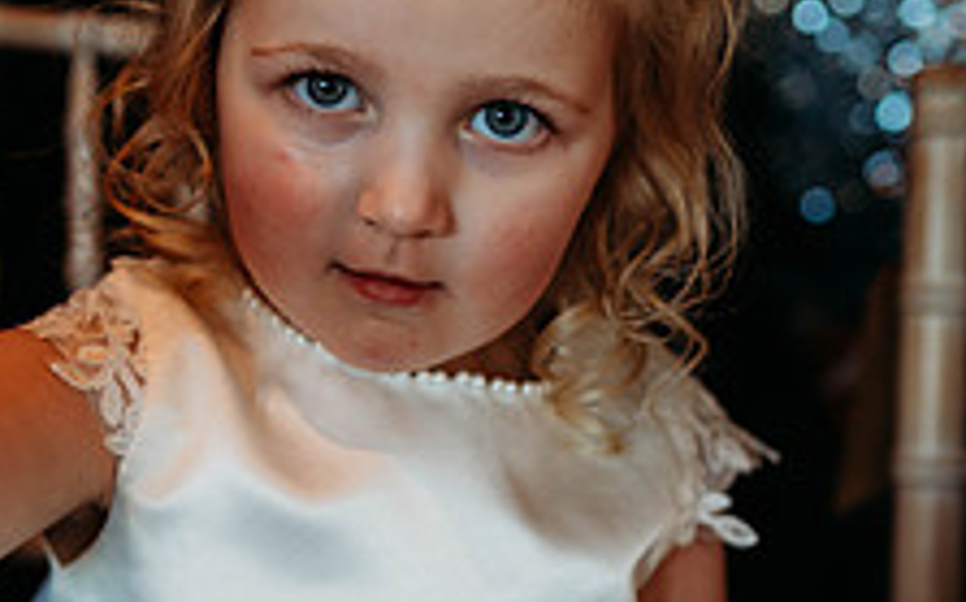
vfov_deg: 18.0
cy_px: 355
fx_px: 1894
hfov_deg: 28.5
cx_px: 344
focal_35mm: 72
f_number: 2.2
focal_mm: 35
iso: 320
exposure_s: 1/200
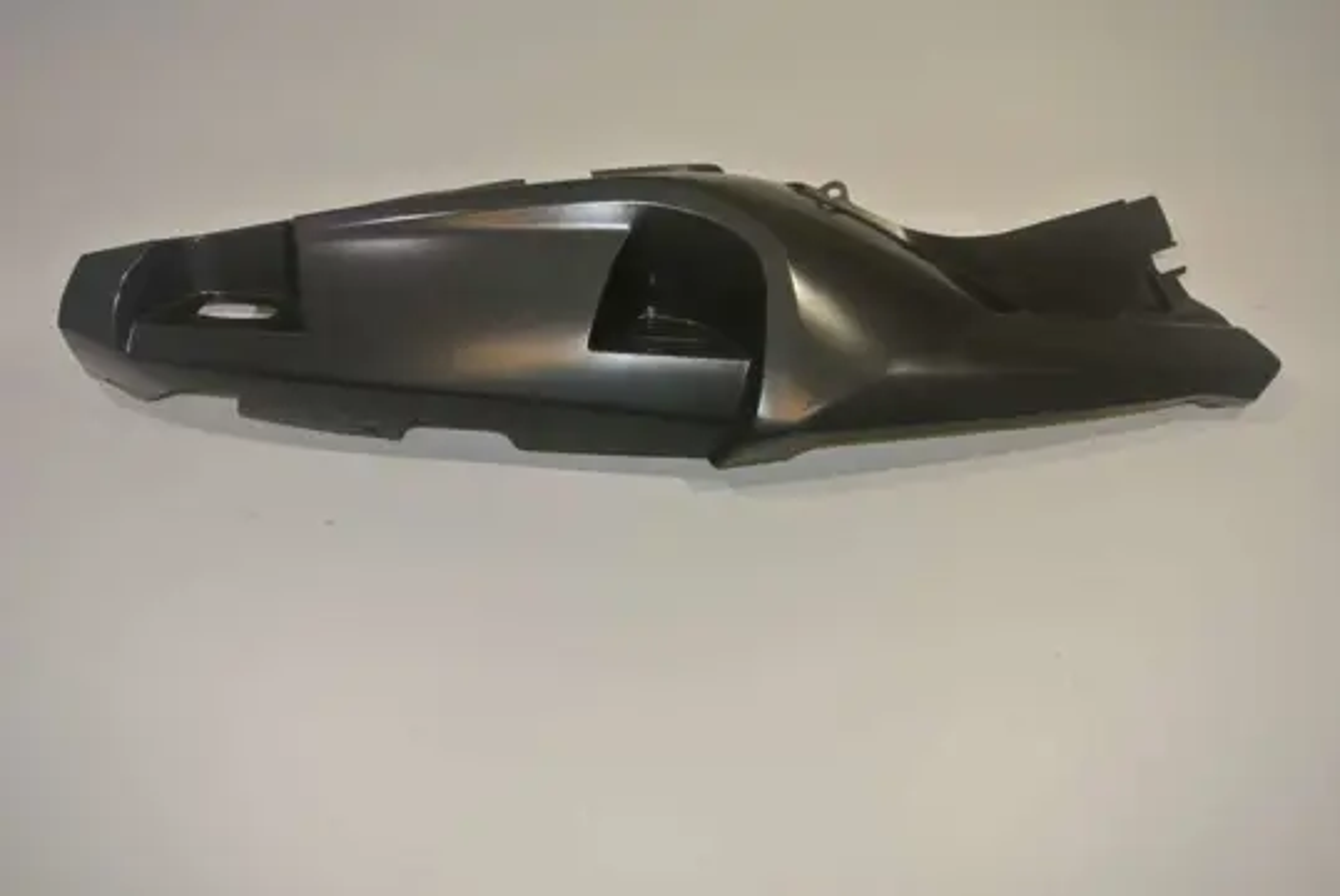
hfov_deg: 58.7
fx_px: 1192
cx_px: 670
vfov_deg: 41.2
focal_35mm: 32
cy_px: 448
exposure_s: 1/60
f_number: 4
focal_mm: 12.2
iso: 200
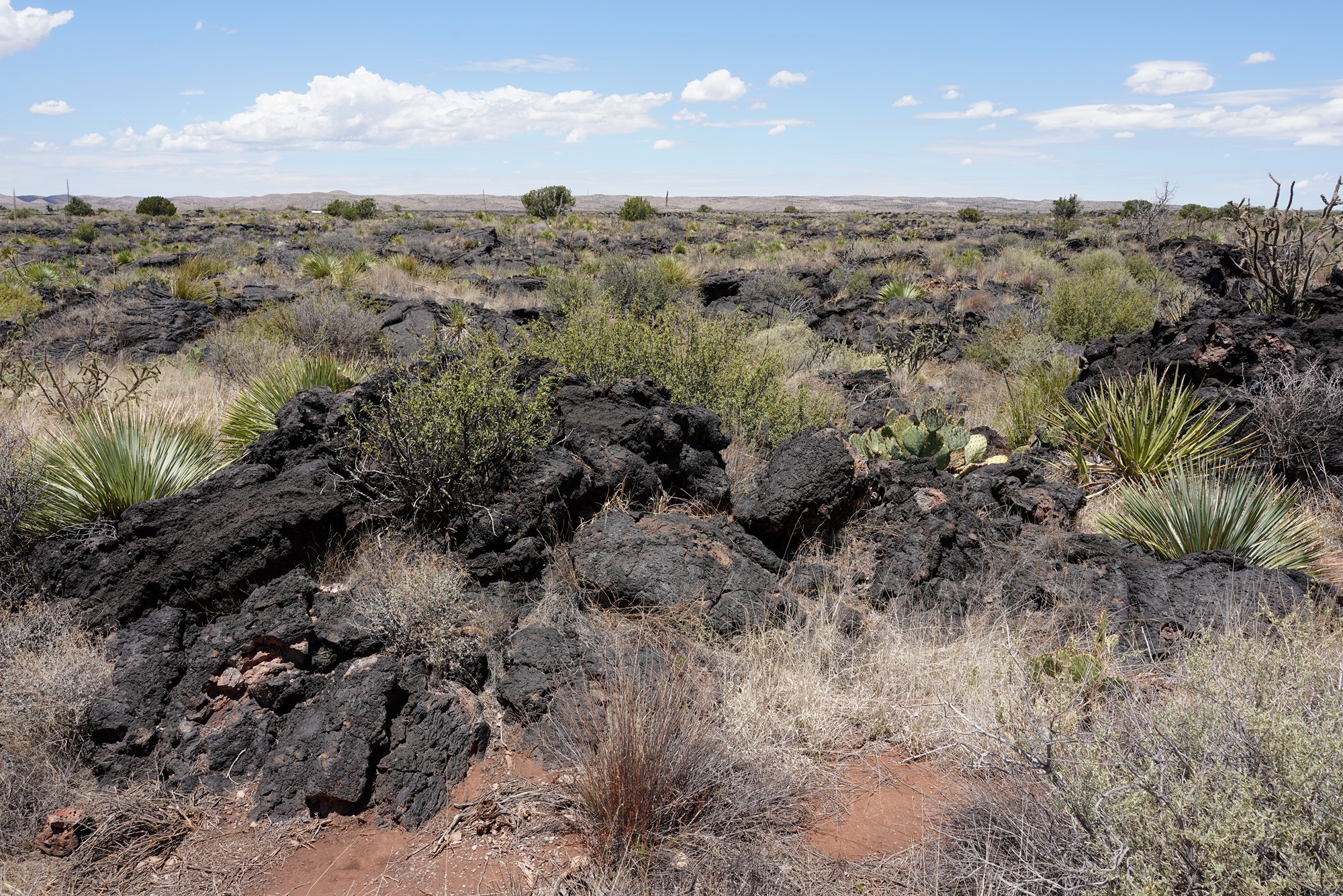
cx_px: 672
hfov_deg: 65.5
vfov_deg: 46.4
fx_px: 1045
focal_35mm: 28
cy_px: 448
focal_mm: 28
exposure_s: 1/100
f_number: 13
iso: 100
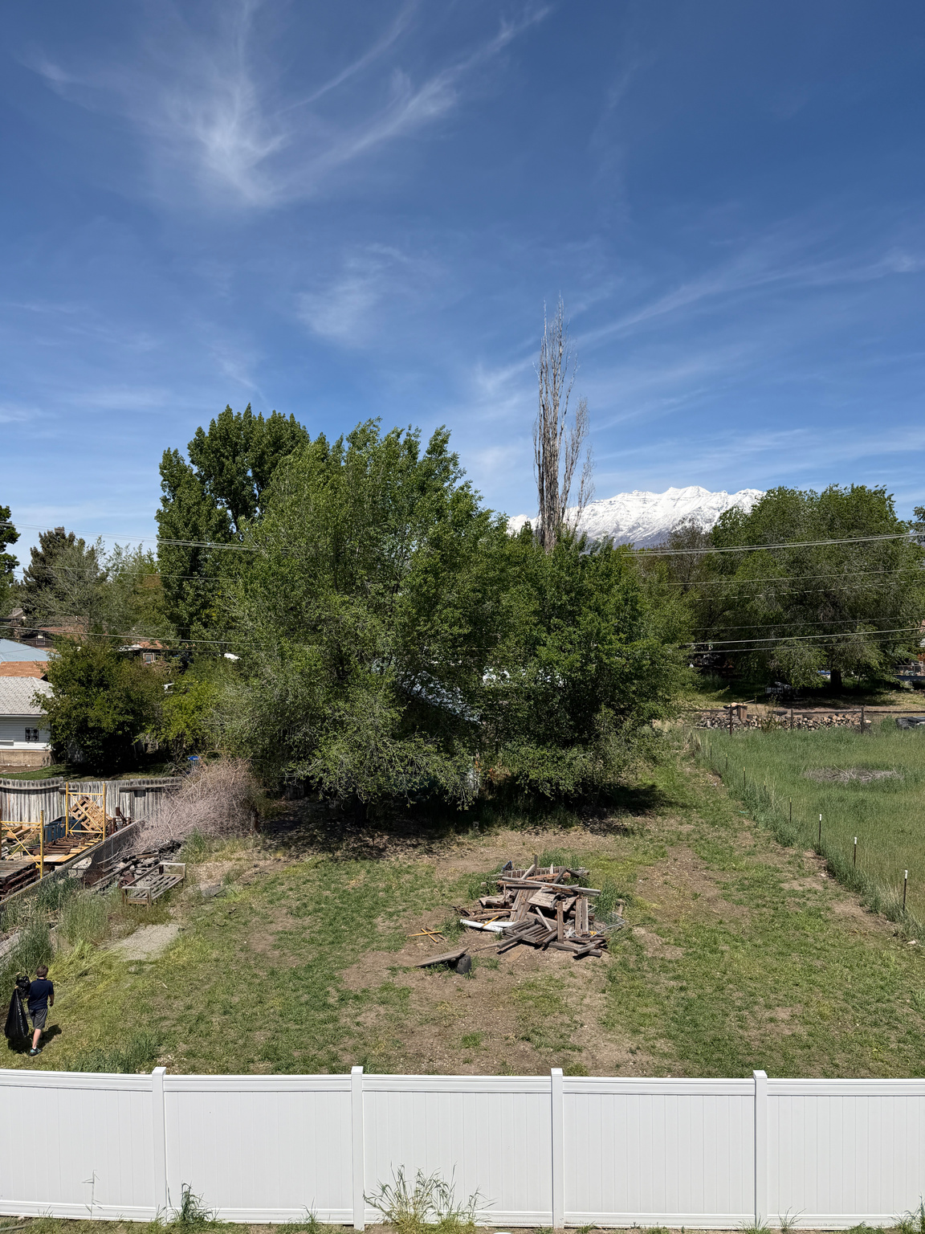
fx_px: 855
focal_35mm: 24
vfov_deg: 71.6
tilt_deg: -2.2
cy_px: 617
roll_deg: +0.6
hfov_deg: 56.8
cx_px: 462
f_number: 1.78
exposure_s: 1/6173
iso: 80
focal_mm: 6.76
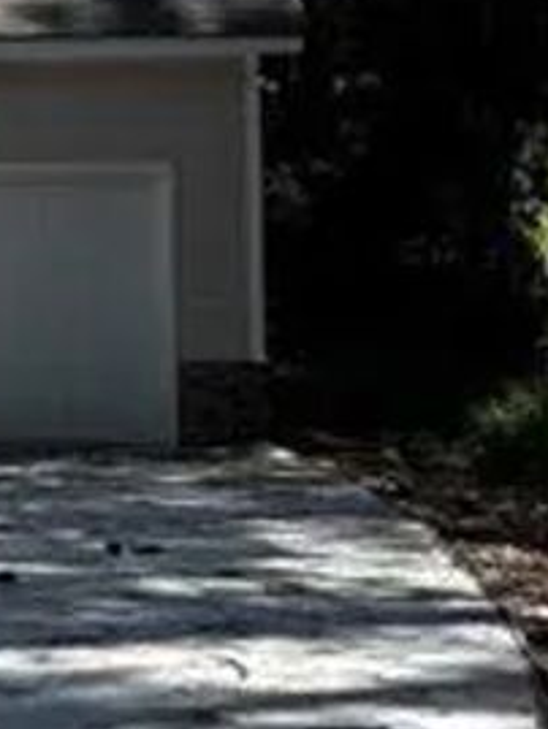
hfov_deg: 9.8
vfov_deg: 14.8
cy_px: 118
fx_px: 2784
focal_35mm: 132
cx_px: -817
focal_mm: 5.96
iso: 50
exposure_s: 1/2857
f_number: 1.6
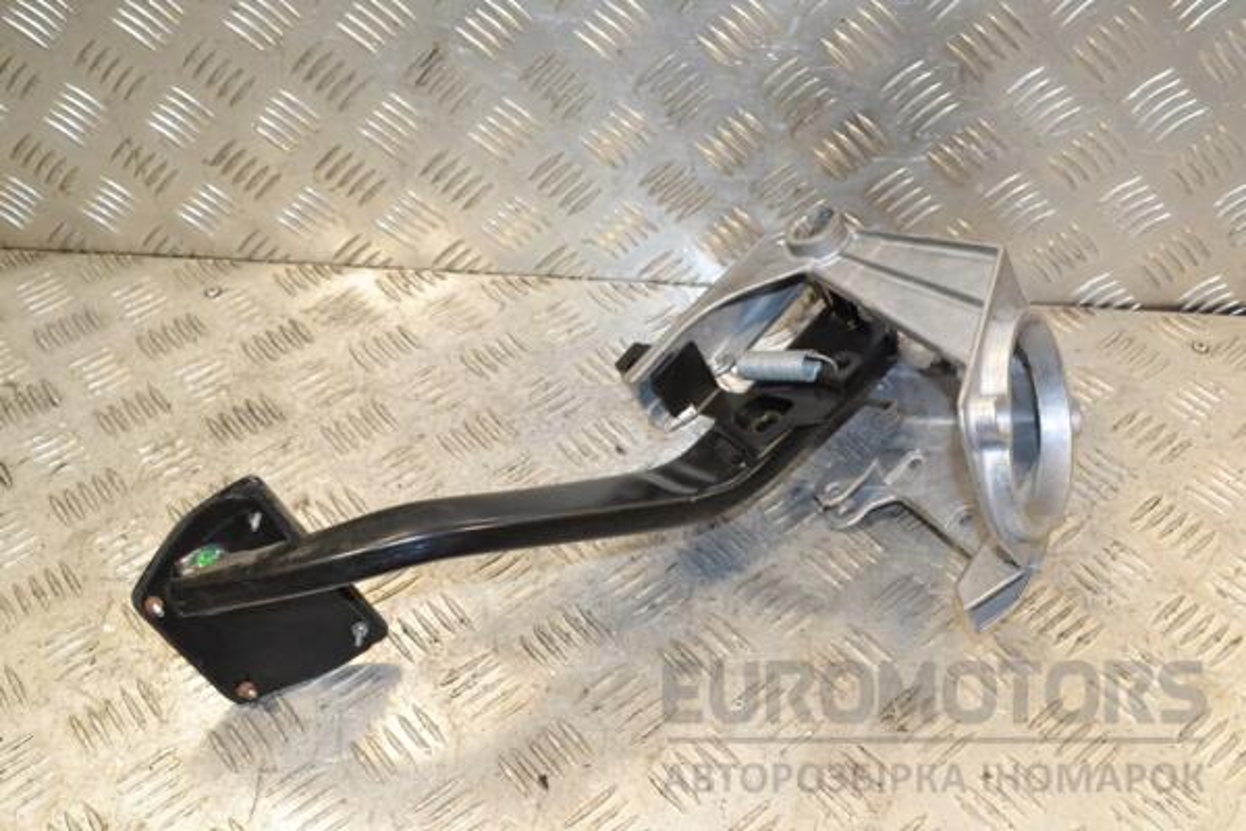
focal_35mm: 36
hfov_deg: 53.1
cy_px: 416
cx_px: 623
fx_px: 1246
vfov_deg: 36.9
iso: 3200
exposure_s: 1/200
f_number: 10
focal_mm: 24
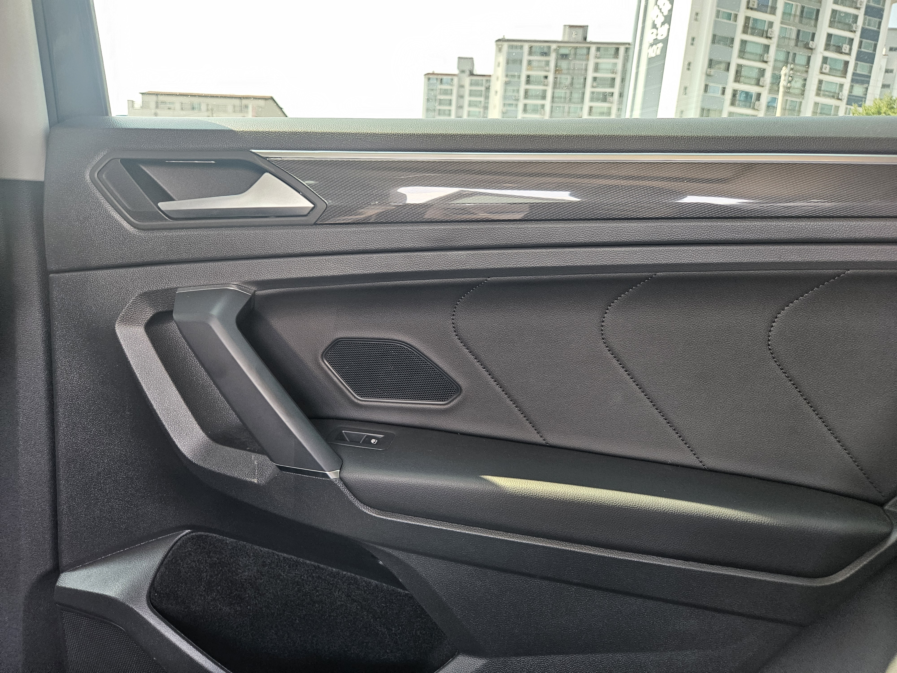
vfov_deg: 58.9
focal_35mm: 23
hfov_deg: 73.9
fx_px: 596
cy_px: 336
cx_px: 448
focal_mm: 5.4
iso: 400
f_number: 1.8
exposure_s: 1/120
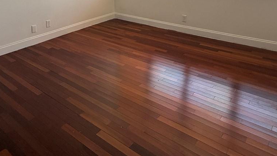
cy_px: -4
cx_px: 114
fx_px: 235
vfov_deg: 33.2
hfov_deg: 60.6
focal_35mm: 32
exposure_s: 1/224
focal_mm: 2.22
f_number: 2.2
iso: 50
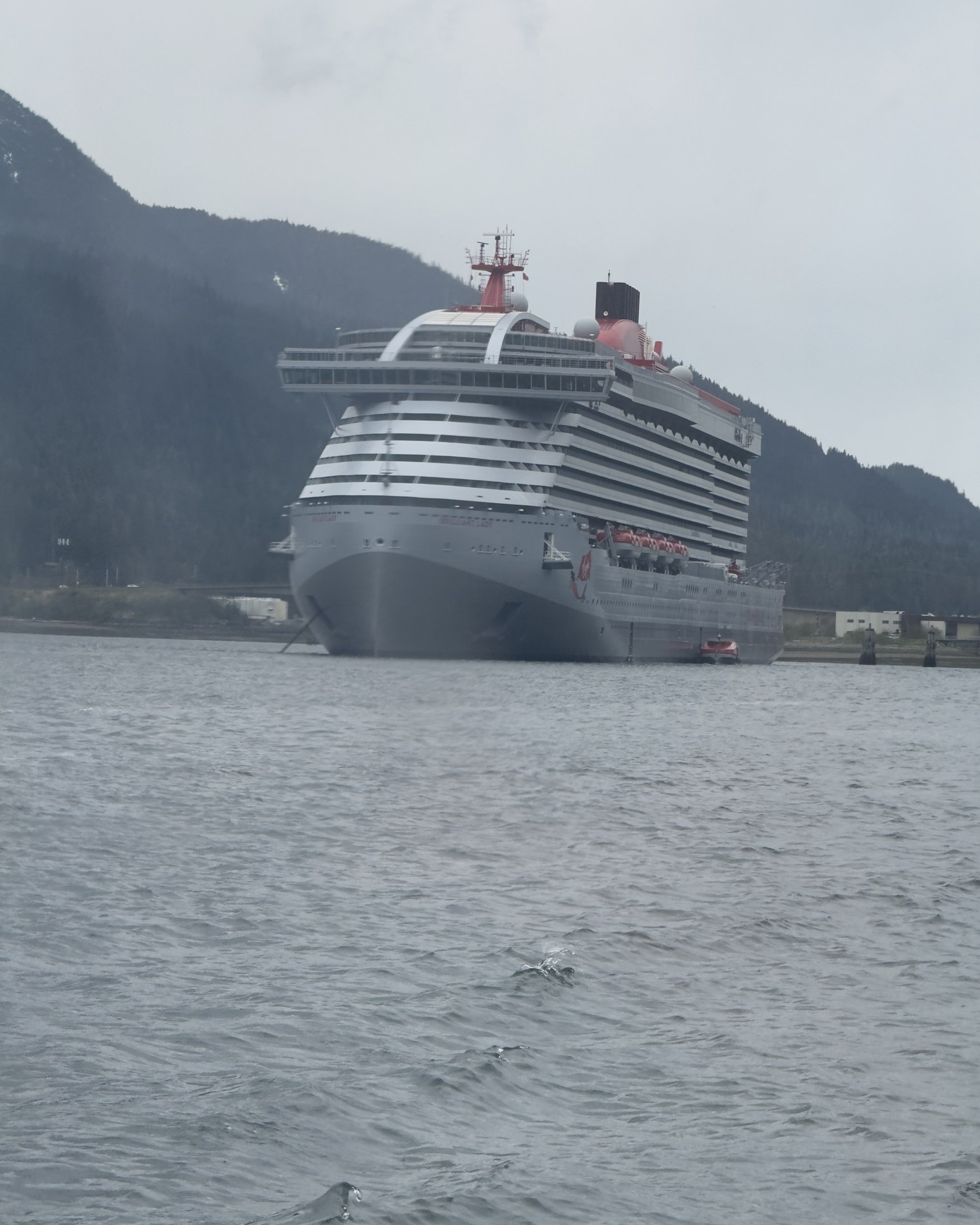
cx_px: 489
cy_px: 579
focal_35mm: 126
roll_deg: -1.1
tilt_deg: +2.3
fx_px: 4569
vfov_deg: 15.3
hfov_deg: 12.2
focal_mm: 15.66
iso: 50
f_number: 2.8
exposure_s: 1/680
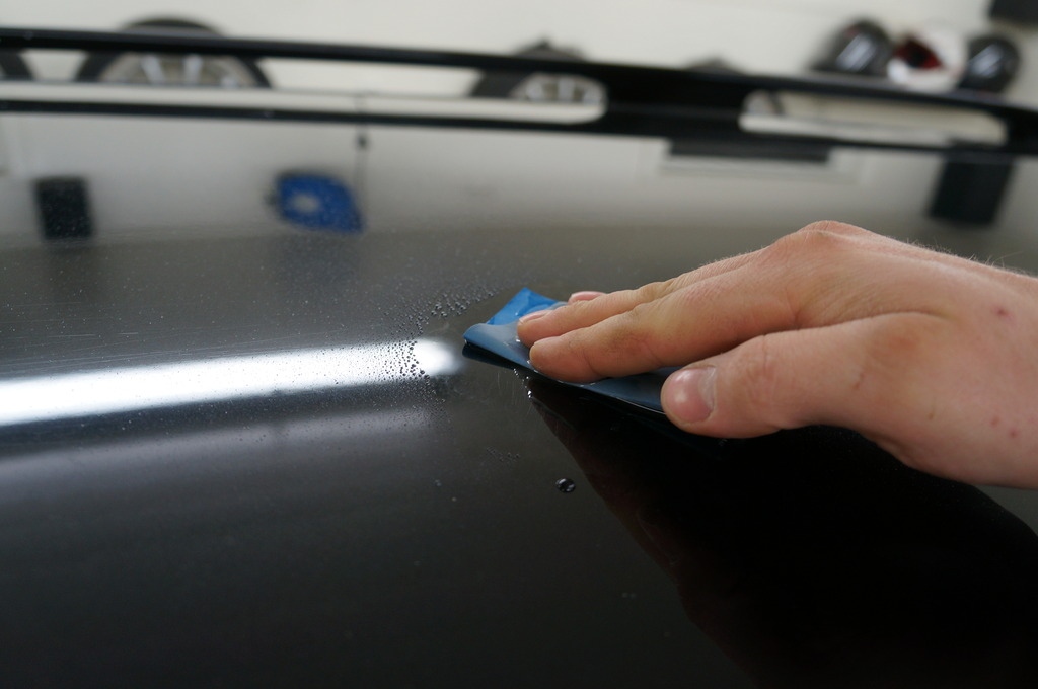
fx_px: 864
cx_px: 519
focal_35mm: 30
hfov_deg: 62.0
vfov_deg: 43.5
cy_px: 344
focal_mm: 20
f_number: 4
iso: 320
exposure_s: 1/60
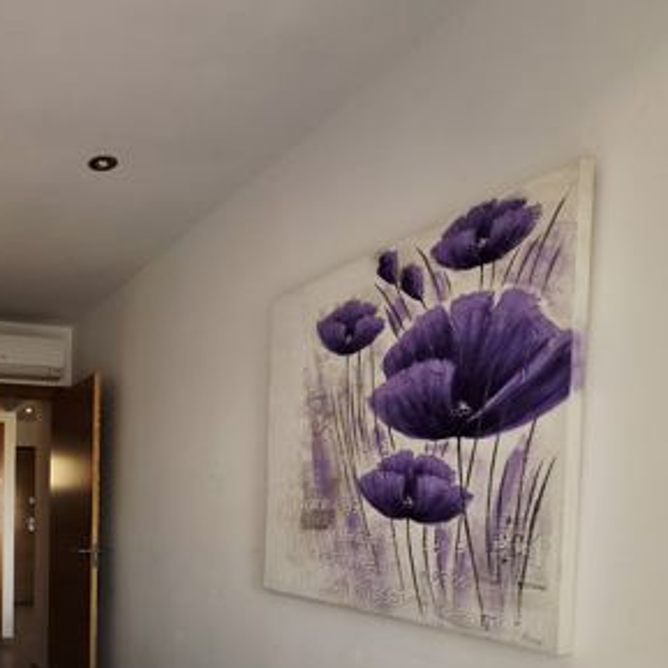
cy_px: 515
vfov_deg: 54.1
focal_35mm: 28
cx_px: 6
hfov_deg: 47.8
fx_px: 611
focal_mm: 2.2
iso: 100
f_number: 2.2
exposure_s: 1/331
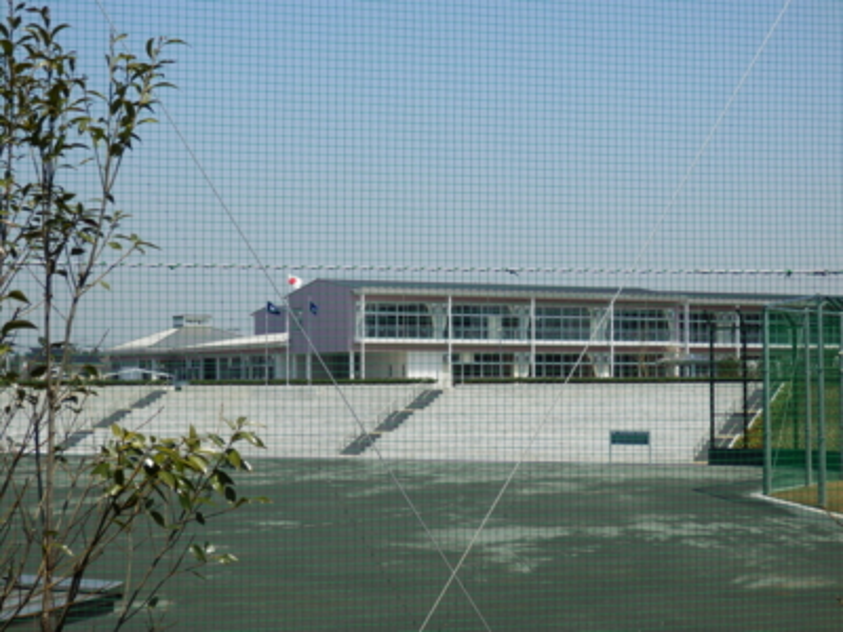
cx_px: 422
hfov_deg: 29.4
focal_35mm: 66
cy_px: 316
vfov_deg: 22.3
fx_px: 1607
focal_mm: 11.9
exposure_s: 1/800
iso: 80
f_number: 4.4
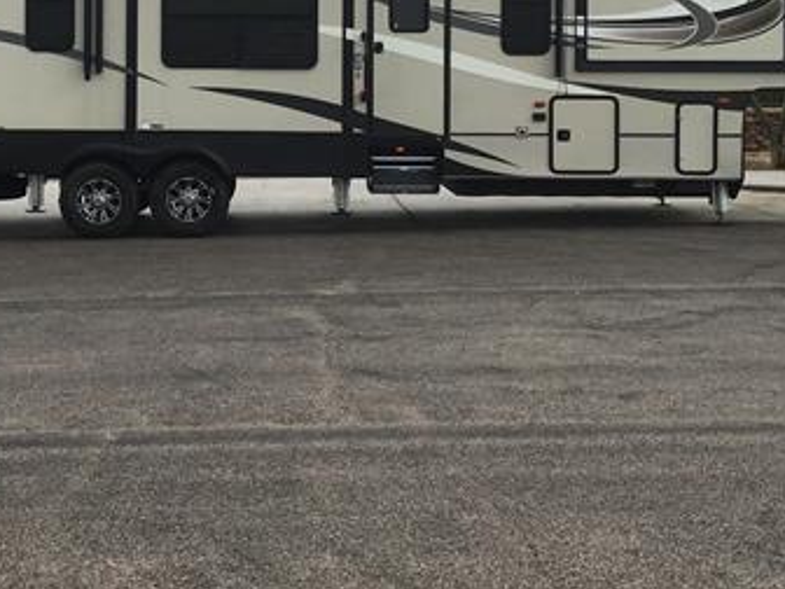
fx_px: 1338
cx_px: 269
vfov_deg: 24.2
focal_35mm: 59
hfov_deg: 32.5
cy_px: 70
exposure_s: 1/776
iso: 25
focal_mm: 3.3
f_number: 2.4
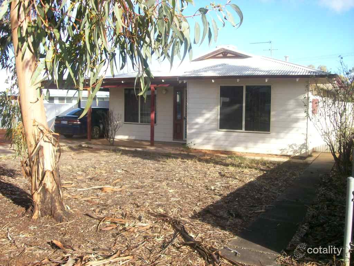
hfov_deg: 51.4
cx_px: 177
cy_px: 133
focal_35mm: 36
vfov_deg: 39.7
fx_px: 368
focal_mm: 6
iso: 80
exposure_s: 1/555
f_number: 2.7
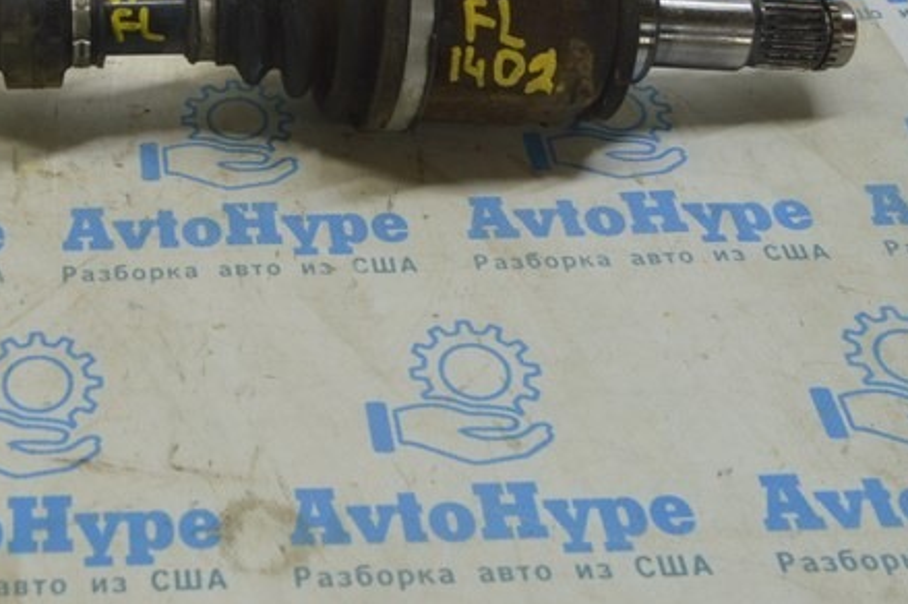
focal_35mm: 70
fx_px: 1764
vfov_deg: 18.7
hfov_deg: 27.2
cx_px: -6
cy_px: -44
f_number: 5.6
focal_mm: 20
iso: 400
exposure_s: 1/40
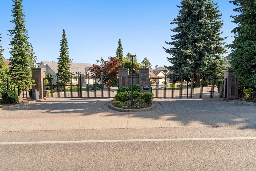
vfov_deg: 43.6
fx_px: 213
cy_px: 86
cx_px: 128
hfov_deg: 61.9
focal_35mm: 30
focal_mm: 30
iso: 400
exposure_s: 1/60
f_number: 8
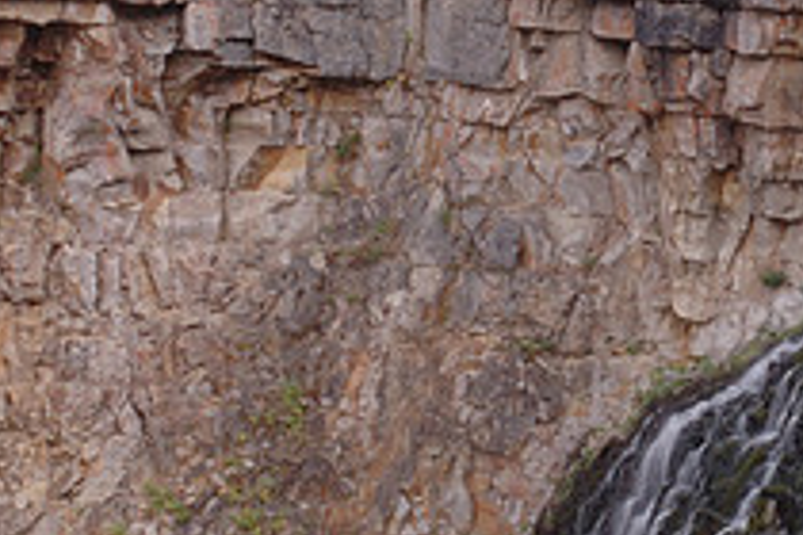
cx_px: 665
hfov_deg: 15.8
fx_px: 2863
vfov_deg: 10.7
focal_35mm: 128
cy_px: 359
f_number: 25
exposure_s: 2.5
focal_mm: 31
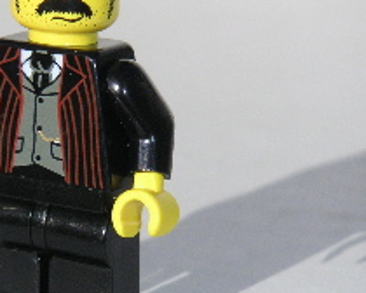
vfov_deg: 7.5
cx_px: 54
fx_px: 2231
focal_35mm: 206
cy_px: 141
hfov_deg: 9.3
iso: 160
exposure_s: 1/750
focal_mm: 17.1
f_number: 8
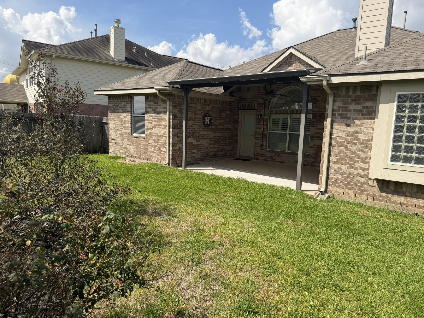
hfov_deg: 71.6
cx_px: 212
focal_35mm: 24
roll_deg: -3.1
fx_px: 294
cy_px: 159
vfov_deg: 56.8
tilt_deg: -6.2
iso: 80
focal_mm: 6.76
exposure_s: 1/4167
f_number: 1.78
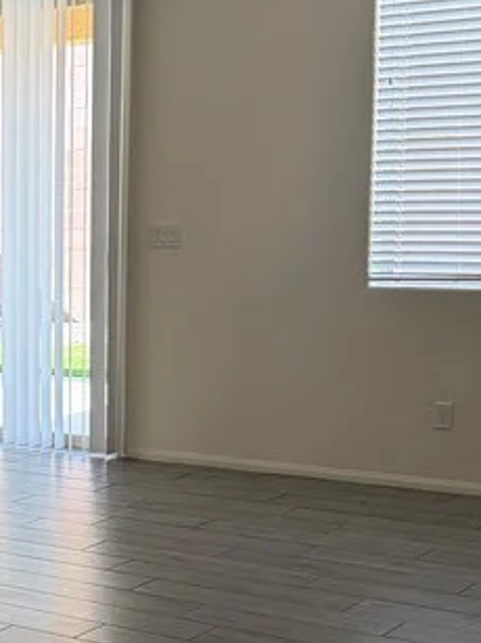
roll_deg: +3.4
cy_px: 465
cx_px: -230
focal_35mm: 80
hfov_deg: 16.8
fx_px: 1483
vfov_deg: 24.2
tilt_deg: -10.0
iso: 200
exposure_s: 1/137
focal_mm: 6.76
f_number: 1.78
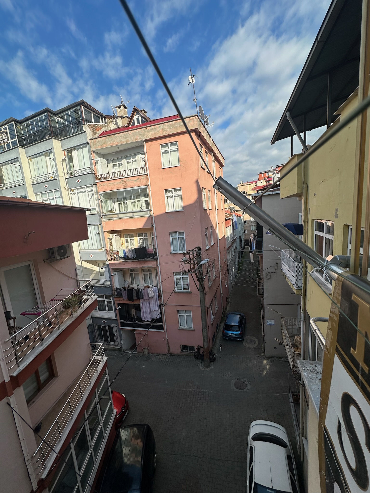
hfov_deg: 85.7
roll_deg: +3.4
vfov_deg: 102.1
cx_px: 185
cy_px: 246
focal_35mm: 14
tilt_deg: -8.7
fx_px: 200
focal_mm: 2.22
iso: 50
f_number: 2.2
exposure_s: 1/1855
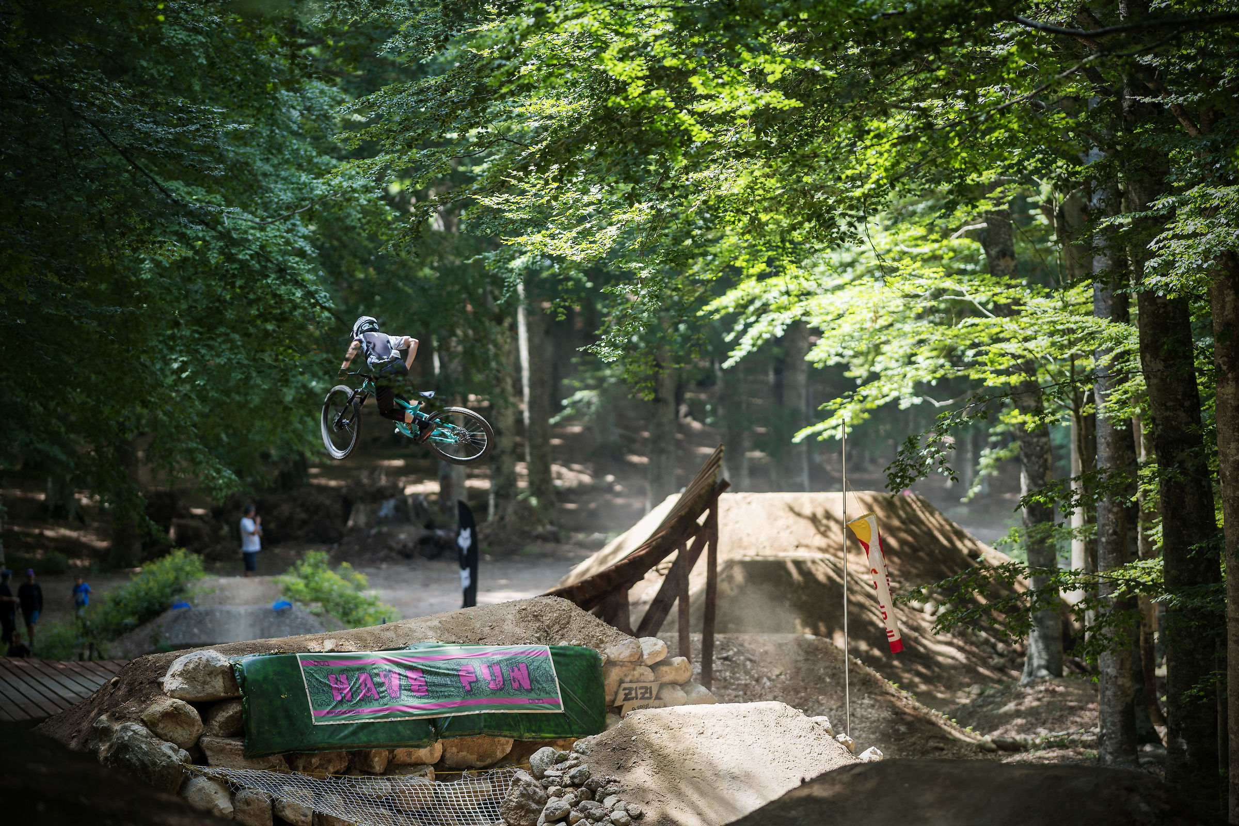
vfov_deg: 4.6
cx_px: 620
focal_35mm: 300
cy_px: 413
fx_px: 10324
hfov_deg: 6.9
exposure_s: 1/320
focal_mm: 300
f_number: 4
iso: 250
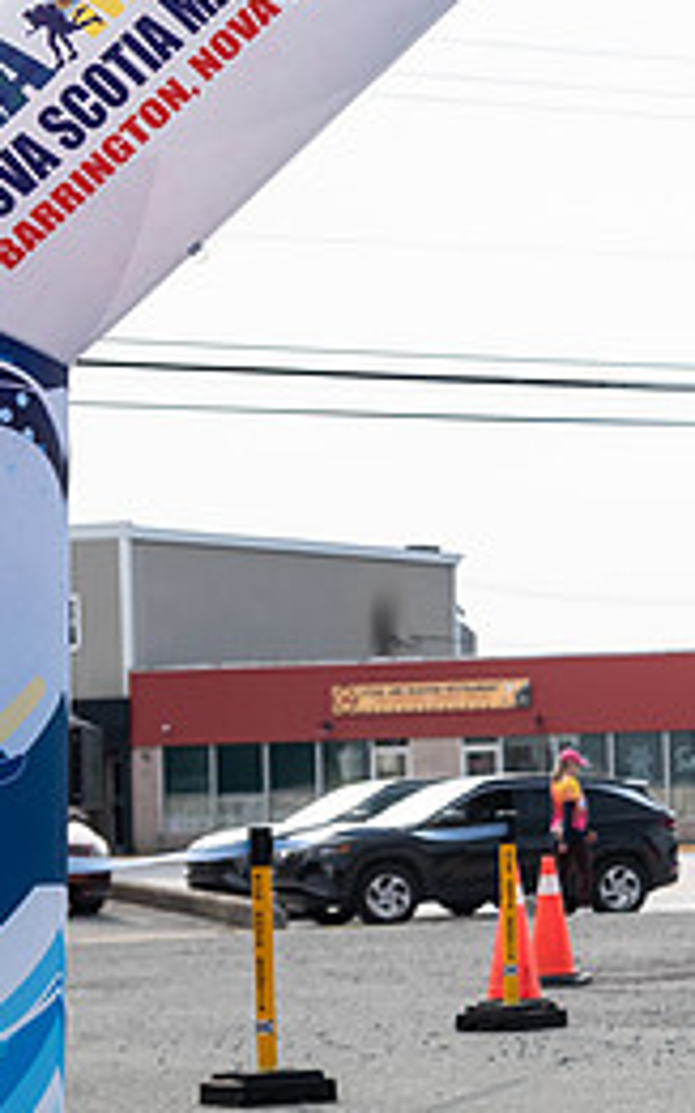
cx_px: 1446
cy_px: 702
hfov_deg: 8.6
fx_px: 4336
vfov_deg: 14.6
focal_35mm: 143
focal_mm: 48
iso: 800
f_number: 4
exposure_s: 1/3200
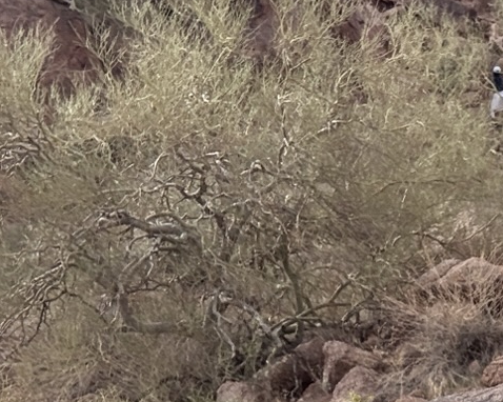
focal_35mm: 94
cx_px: 777
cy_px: 447
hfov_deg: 18.0
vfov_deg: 15.9
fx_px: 1399
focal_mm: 2.69
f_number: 1.9
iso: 40
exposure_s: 1/702
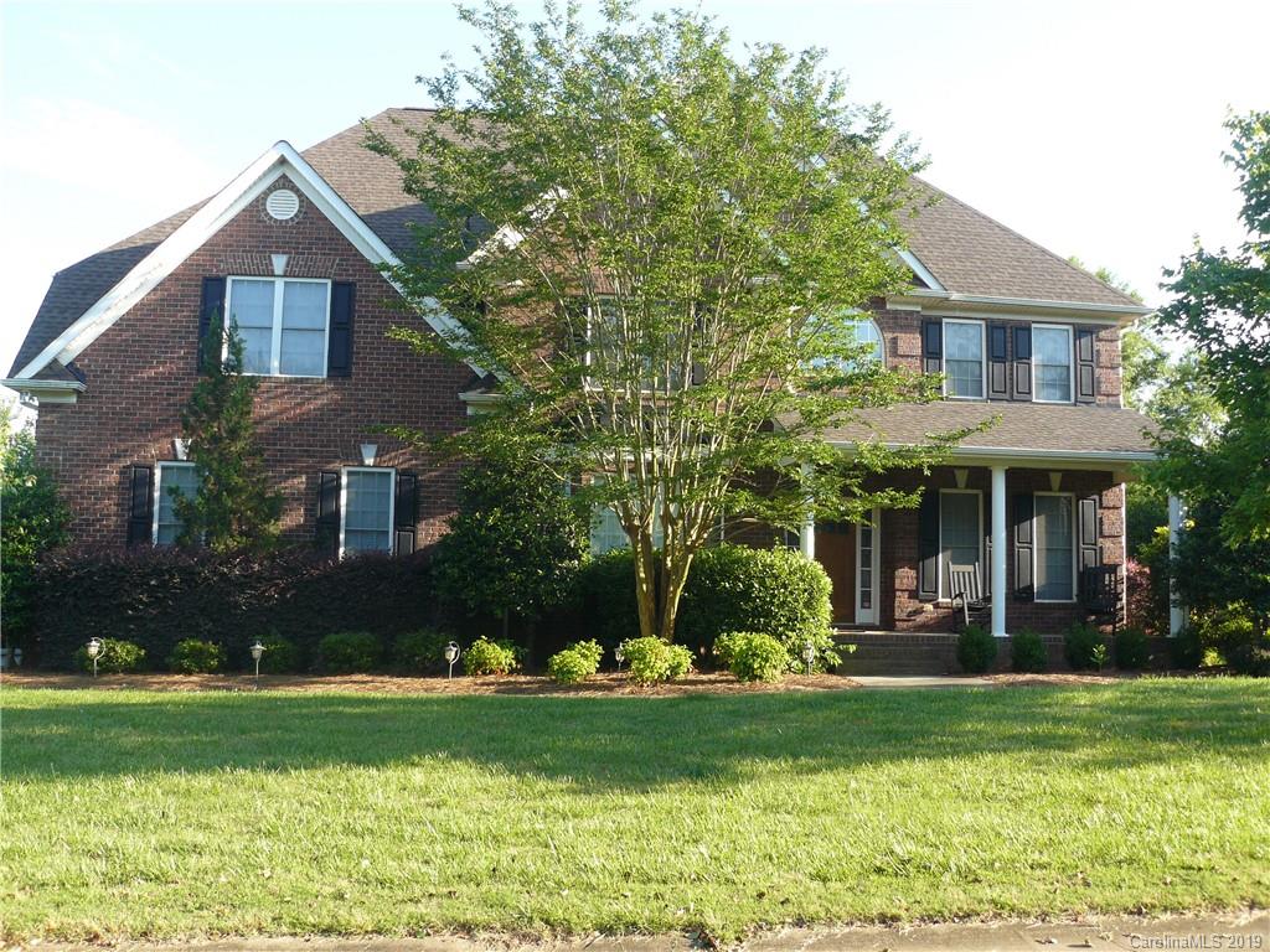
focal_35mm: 36
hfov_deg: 51.4
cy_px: 476
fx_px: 1321
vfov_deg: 39.7
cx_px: 635
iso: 100
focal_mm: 6
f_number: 4
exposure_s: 1/125
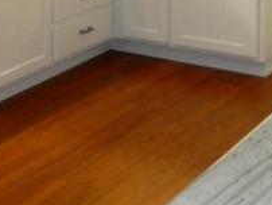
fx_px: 779
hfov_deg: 19.8
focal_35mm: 99
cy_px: -143
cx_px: 152
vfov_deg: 13.7
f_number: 3.1
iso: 100
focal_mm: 4.5
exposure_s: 1/30
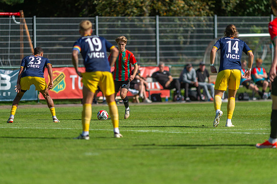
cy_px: 92
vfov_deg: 4.4
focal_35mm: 313
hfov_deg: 6.6
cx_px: 138
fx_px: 2406
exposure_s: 1/2000
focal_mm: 300
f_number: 3.2
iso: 100
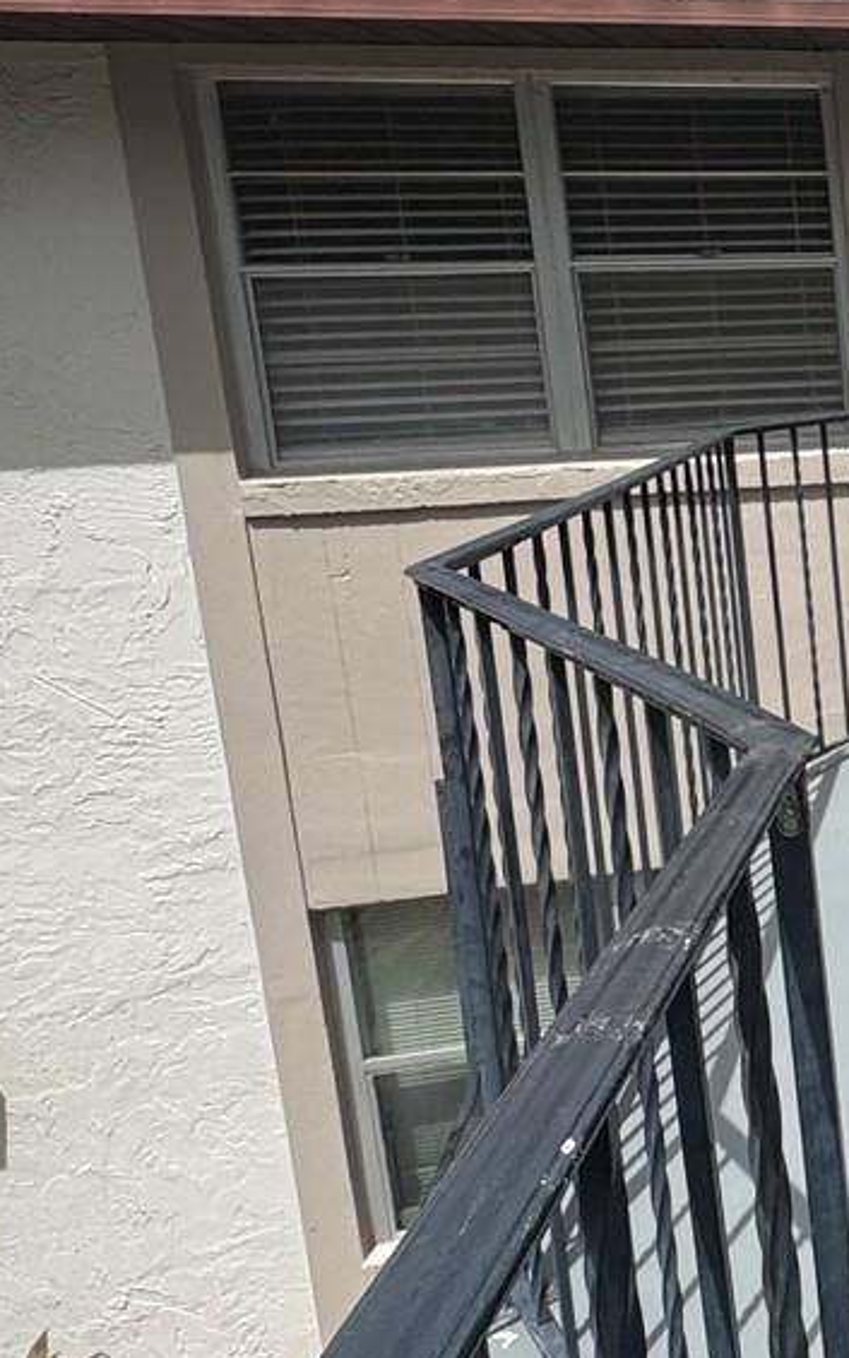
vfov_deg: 46.9
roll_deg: +0.5
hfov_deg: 21.1
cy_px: 543
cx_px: 1515
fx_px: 1555
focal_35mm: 42
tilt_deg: -10.2
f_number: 2.2
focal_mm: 2.22
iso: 50
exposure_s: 1/1927
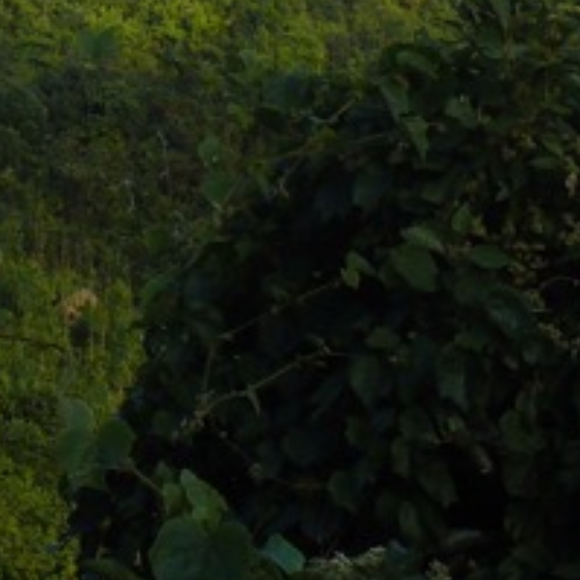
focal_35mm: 159
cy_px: -408
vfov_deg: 10.4
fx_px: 3014
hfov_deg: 10.9
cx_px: 102
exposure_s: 1/250
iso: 100
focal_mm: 7.4
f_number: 5.6
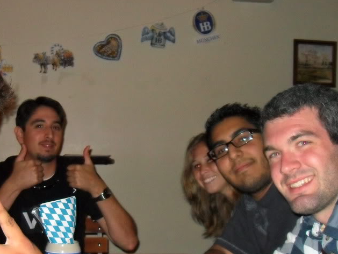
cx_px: 115
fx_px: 557
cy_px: 193
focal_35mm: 57
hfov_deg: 33.5
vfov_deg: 25.3
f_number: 2.8
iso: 400
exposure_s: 1/45
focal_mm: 6.2
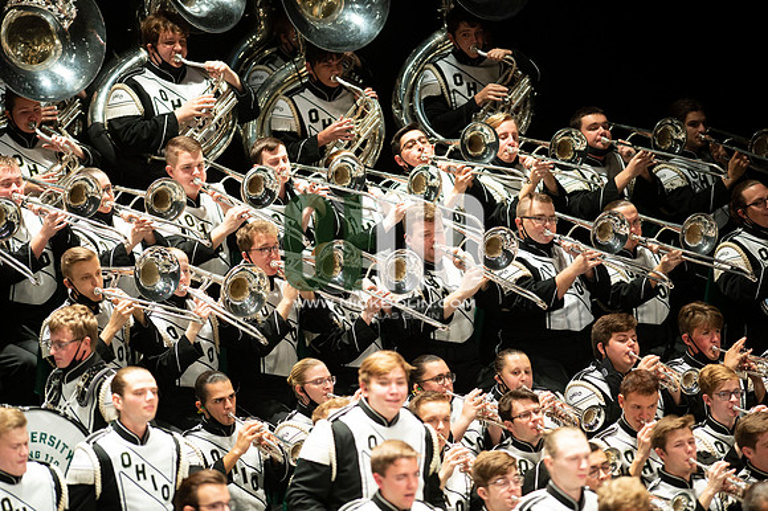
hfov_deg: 6.9
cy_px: 256
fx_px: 6396
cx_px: 384
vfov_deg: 4.6
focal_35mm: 300
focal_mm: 300
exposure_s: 1/500
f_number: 2.8
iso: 3200
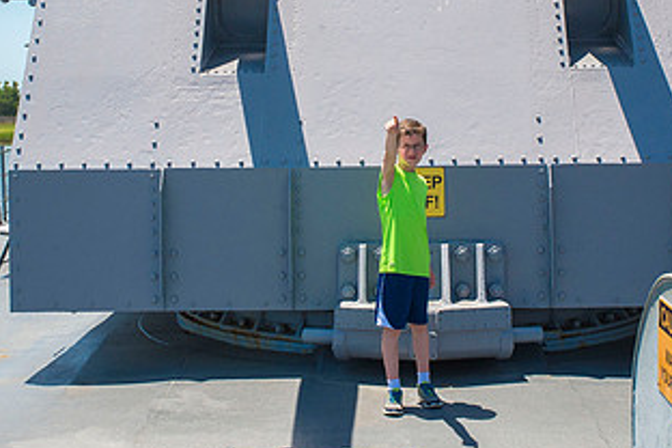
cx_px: 362
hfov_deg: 30.9
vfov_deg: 20.7
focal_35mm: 65
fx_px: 1213
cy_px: 85
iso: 800
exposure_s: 1/640
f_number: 13
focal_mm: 35
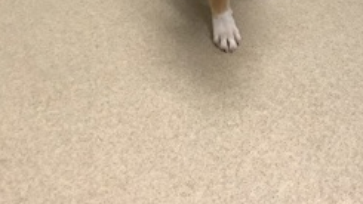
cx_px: 216
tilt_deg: -31.8
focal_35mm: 58
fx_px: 558
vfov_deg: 19.0
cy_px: -72
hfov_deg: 35.9
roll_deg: +1.3
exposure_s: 1/30
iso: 400
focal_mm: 3.3
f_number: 2.4
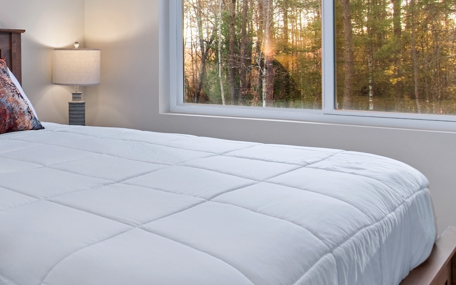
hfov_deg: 43.9
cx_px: 26
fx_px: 497
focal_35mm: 40
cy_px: 64
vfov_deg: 31.3
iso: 100
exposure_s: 1/1.25
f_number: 10
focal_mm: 10
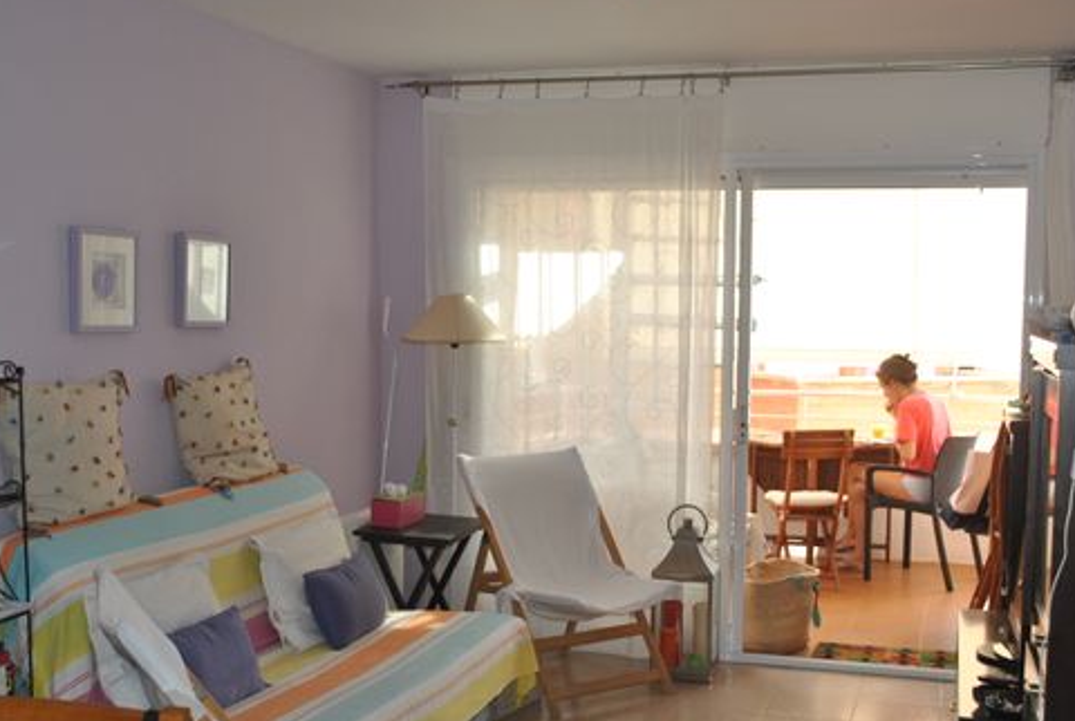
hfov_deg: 43.5
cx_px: 544
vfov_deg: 29.9
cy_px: 423
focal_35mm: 45
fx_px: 1346
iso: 180
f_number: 4
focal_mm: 24
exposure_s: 1/125
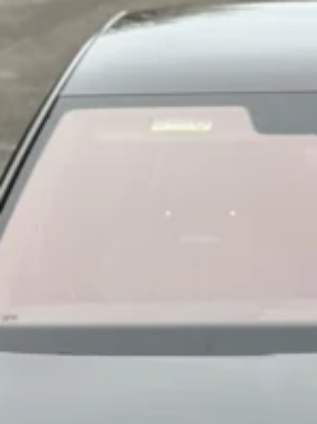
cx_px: 353
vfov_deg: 9.6
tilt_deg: -13.3
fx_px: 2518
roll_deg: -0.9
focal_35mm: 206
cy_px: 340
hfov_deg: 7.2
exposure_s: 1/190
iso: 80
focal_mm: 6.86
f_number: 1.78
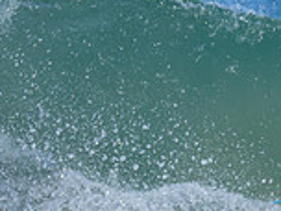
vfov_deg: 0.4
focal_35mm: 4035
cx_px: 494
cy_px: 32
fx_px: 32755
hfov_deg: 0.5
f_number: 6.3
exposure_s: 1/2000
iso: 360
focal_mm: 800
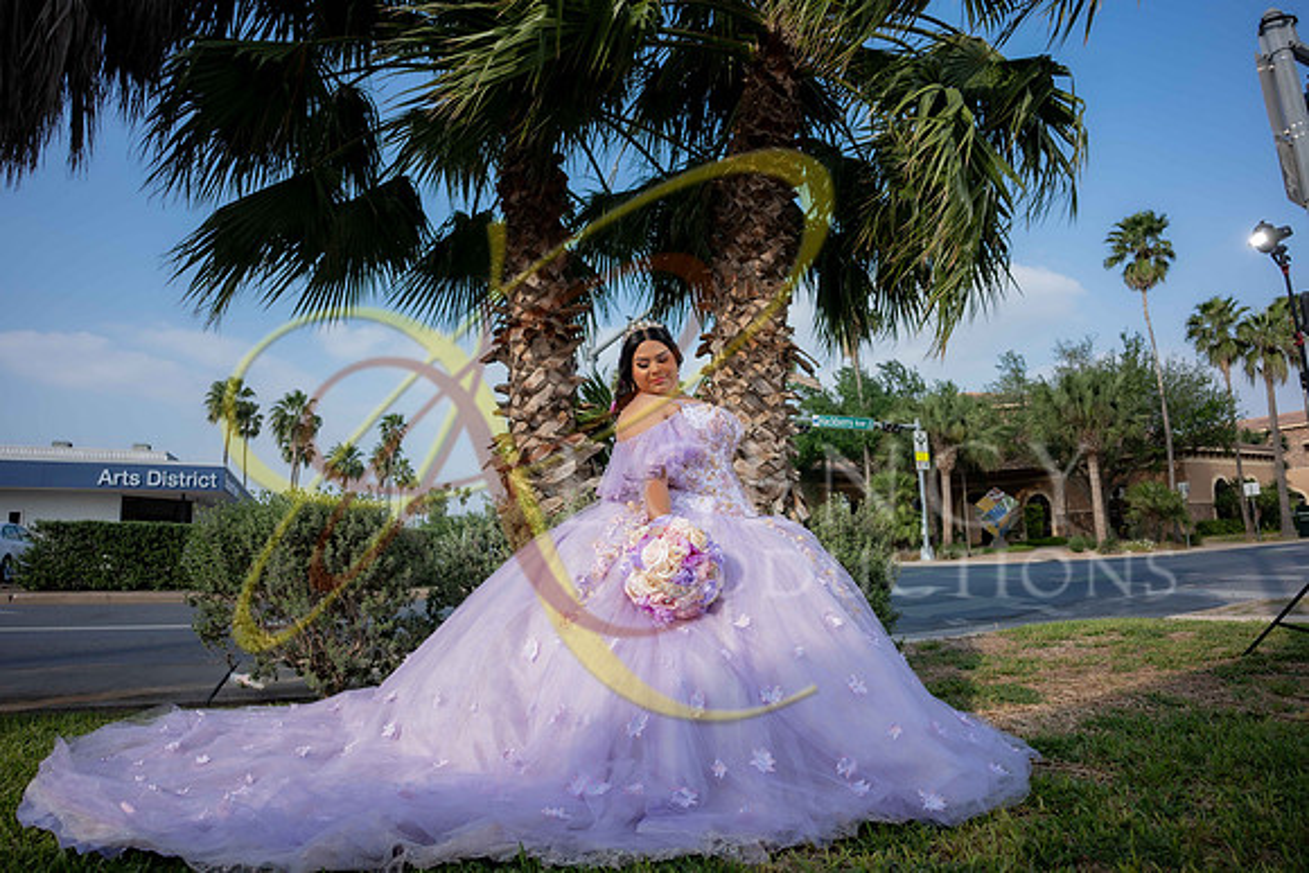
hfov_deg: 84.0
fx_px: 727
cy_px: 436
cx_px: 654
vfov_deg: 62.0
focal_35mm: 20
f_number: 2.8
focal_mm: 20
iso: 125
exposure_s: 1/1250
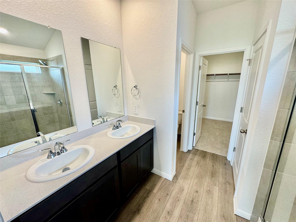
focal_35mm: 14
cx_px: 148
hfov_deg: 102.1
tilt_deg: -14.0
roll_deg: +0.5
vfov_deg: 85.7
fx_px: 120
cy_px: 111
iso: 125
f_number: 2.2
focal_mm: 2.22
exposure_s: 1/120
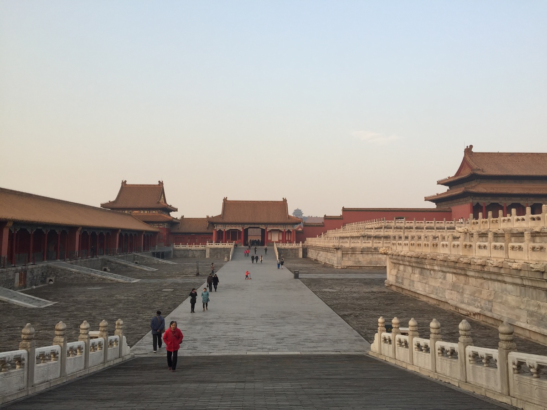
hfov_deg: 61.7
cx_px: 274
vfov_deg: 48.2
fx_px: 458
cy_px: 205
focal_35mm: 29
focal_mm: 4.15
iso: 32
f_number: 2.2
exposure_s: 1/527
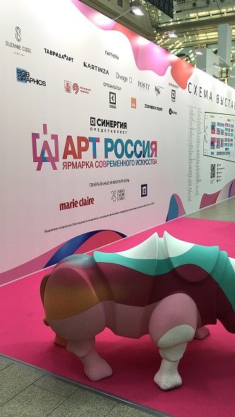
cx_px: 154
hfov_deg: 36.4
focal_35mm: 32
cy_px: 208
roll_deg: +0.0
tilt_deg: -10.4
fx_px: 354
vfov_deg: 61.0
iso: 32
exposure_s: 1/100
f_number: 2.2
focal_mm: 4.15
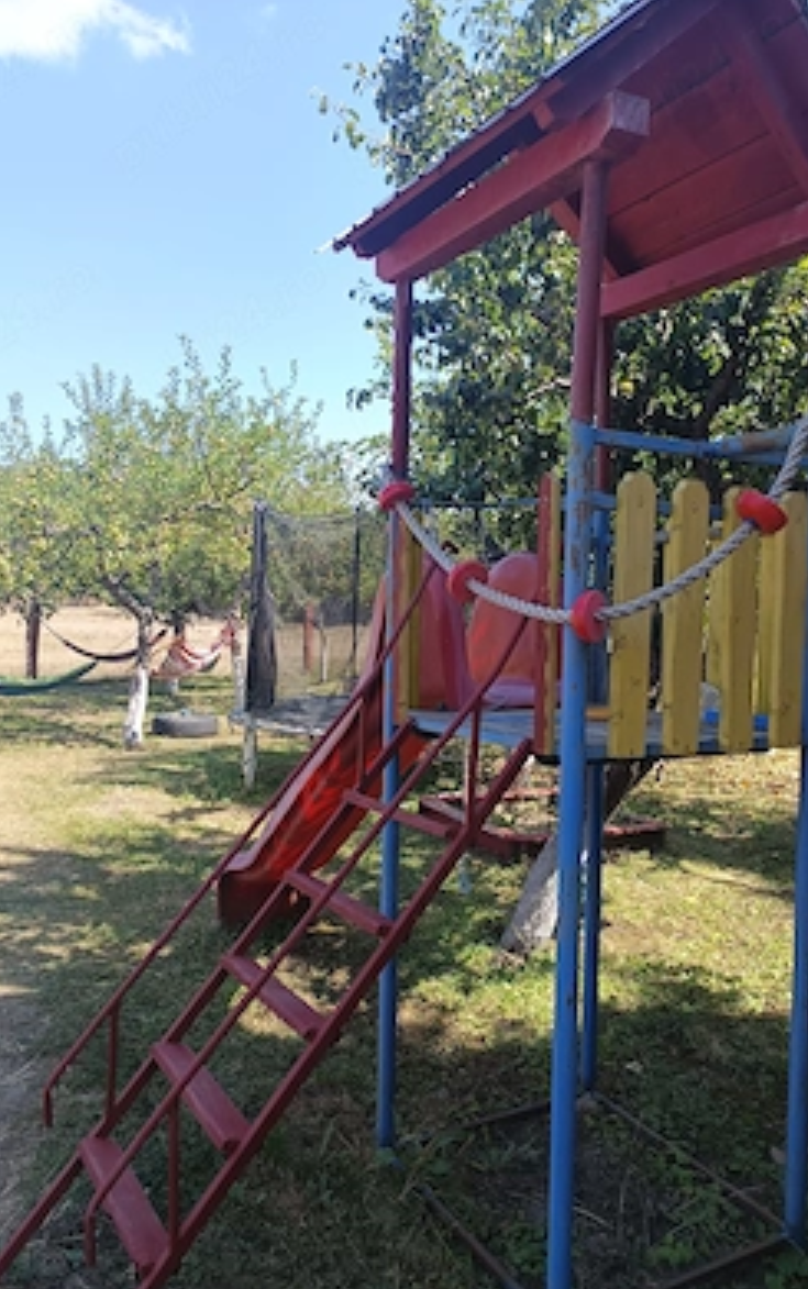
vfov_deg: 70.4
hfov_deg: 47.5
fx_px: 914
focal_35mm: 26
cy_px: 649
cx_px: 333
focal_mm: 5.31
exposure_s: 1/147
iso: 50
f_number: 1.7
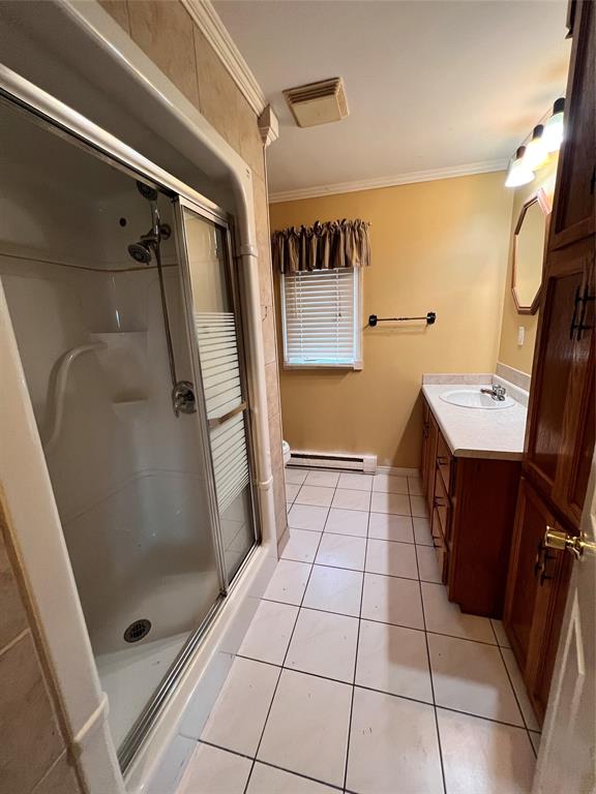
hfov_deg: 89.9
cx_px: 298
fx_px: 298
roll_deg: +2.5
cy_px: 397
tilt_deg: -12.0
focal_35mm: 13
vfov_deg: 106.2
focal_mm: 1.57
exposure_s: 1/60
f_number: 1.8
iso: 320
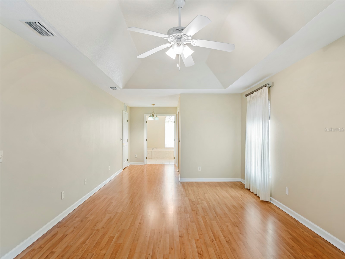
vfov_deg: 66.0
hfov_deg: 81.7
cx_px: 172
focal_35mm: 20
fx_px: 199
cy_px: 130
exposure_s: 1/10
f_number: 5.6
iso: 1600
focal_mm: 10
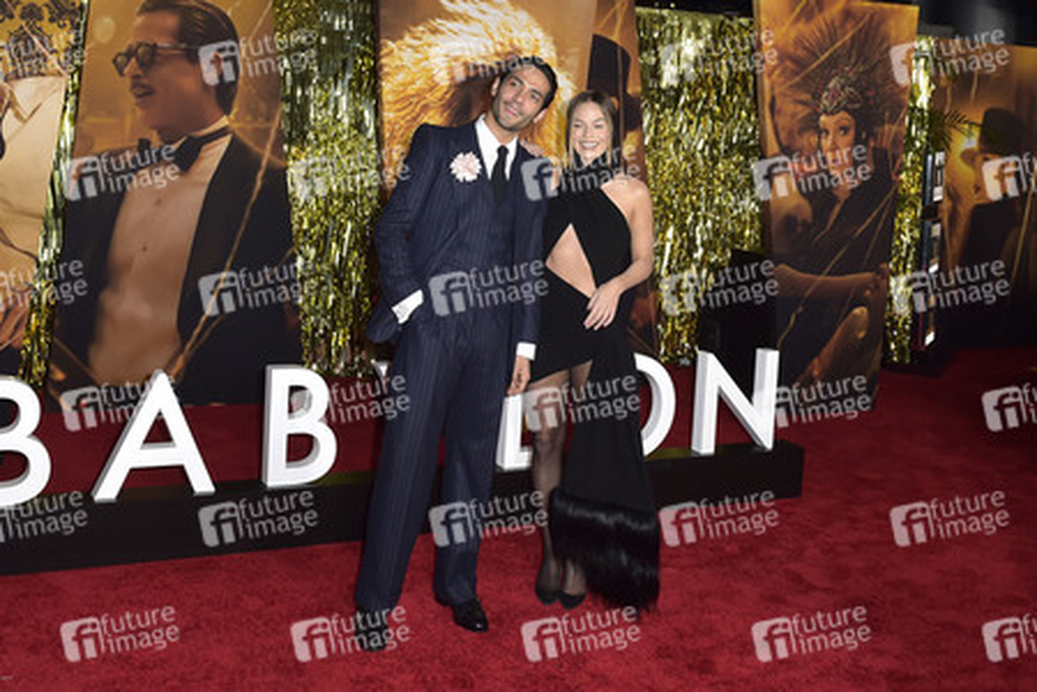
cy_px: 346
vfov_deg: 42.3
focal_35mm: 31
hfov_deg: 60.3
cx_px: 518
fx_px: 893
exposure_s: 1/250
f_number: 6.3
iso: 800
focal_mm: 31
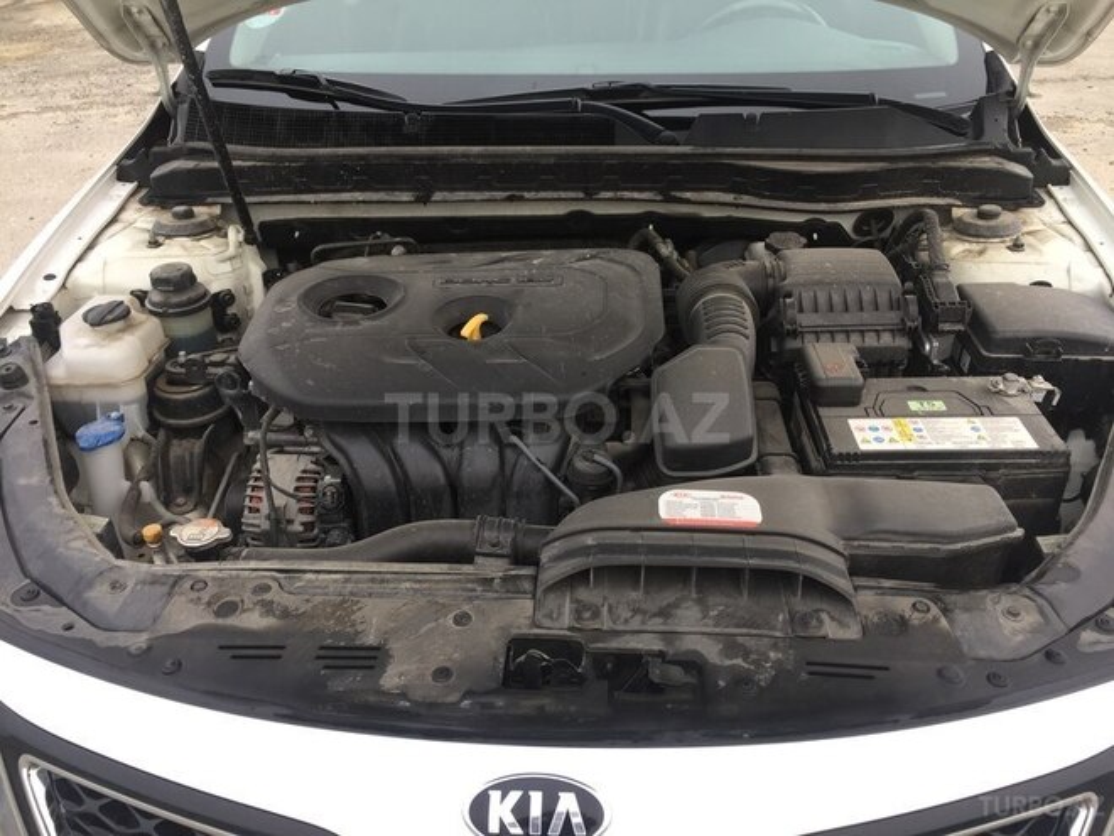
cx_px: 557
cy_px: 418
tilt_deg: -30.4
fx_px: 933
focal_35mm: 29
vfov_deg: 48.2
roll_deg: +2.4
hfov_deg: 61.7
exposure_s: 1/100
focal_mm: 4.15
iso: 32
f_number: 2.2
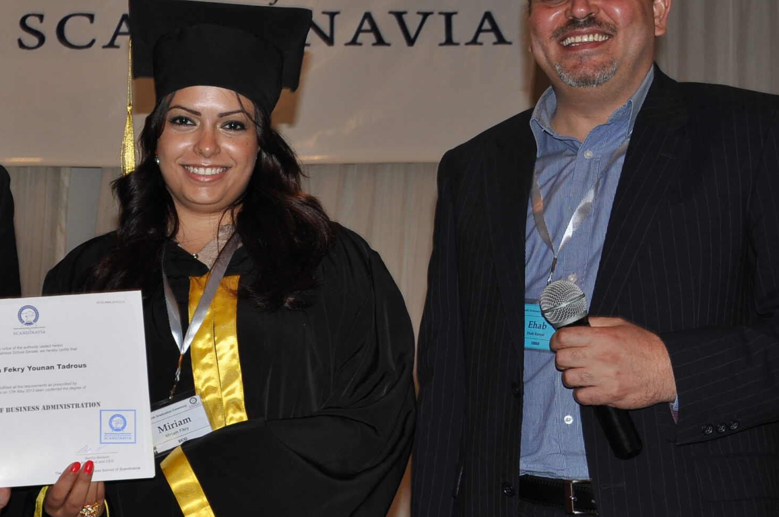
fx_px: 1578
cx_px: 213
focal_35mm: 73
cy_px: 225
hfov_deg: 27.4
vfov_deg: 18.6
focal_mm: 28
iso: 320
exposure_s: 1/60
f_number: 5.6
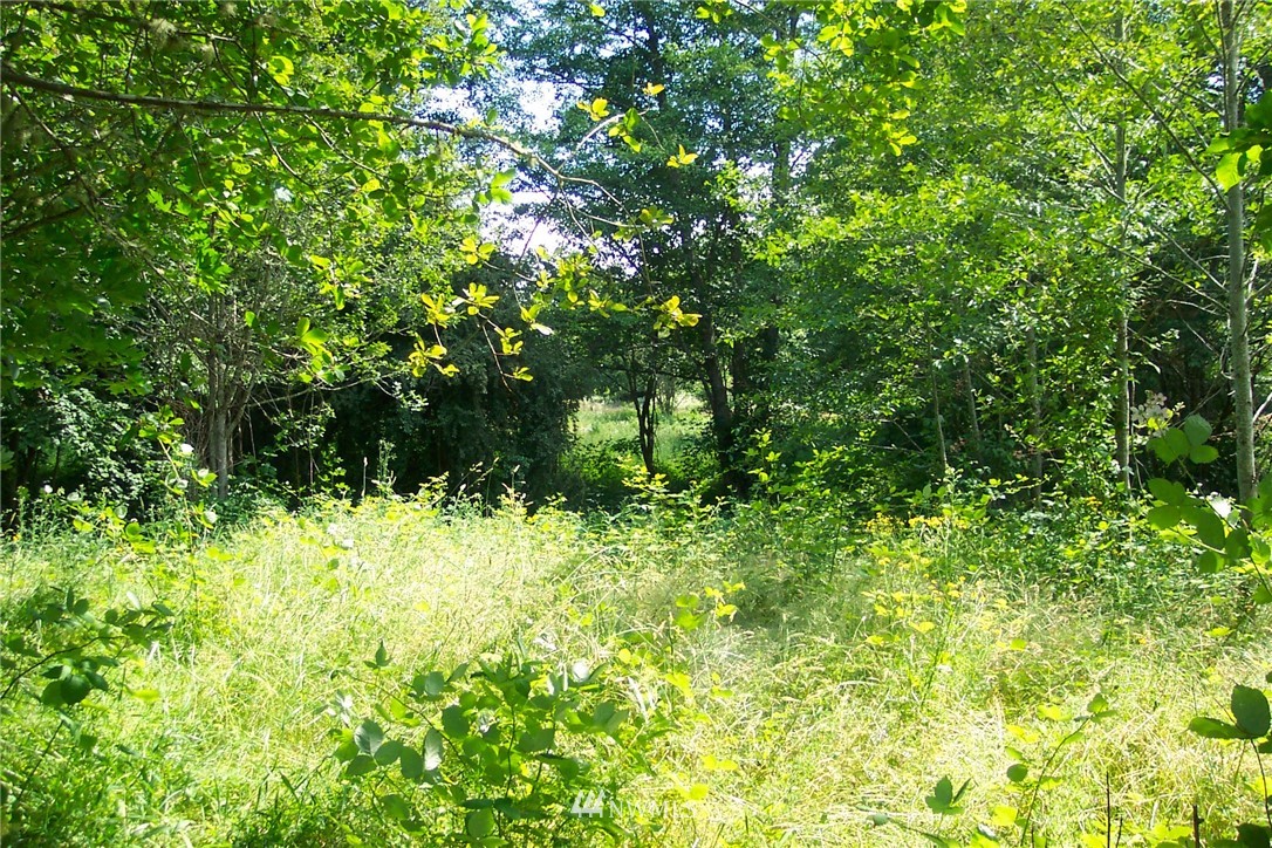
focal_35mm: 38
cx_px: 636
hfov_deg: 50.7
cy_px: 424
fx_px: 1343
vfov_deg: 35.1
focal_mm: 8
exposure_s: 1/350
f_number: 2.8
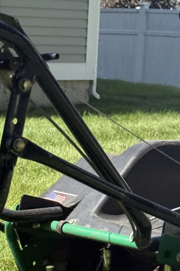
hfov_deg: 10.5
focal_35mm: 130
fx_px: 975
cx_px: 45
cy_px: 189
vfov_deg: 15.7
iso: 100
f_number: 1.78
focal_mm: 6.76
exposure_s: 1/2494
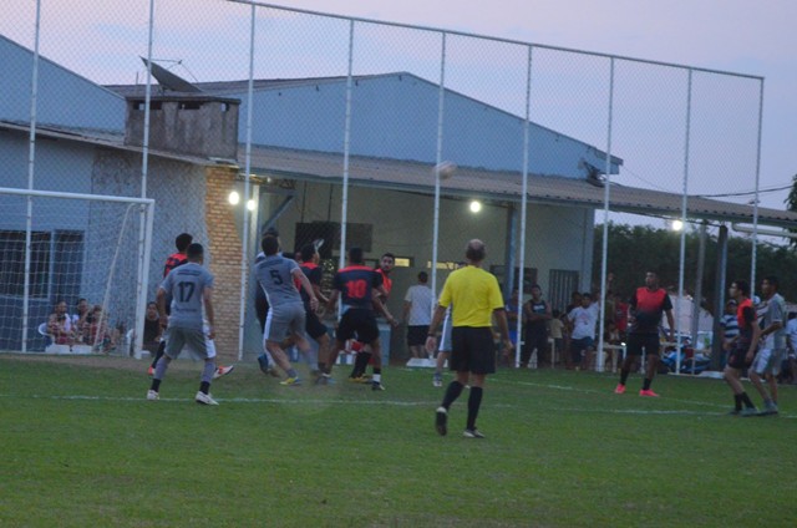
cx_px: 398
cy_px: 264
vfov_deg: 16.5
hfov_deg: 24.7
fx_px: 1823
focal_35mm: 82
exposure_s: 1/60
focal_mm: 55
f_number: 5.6
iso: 2500
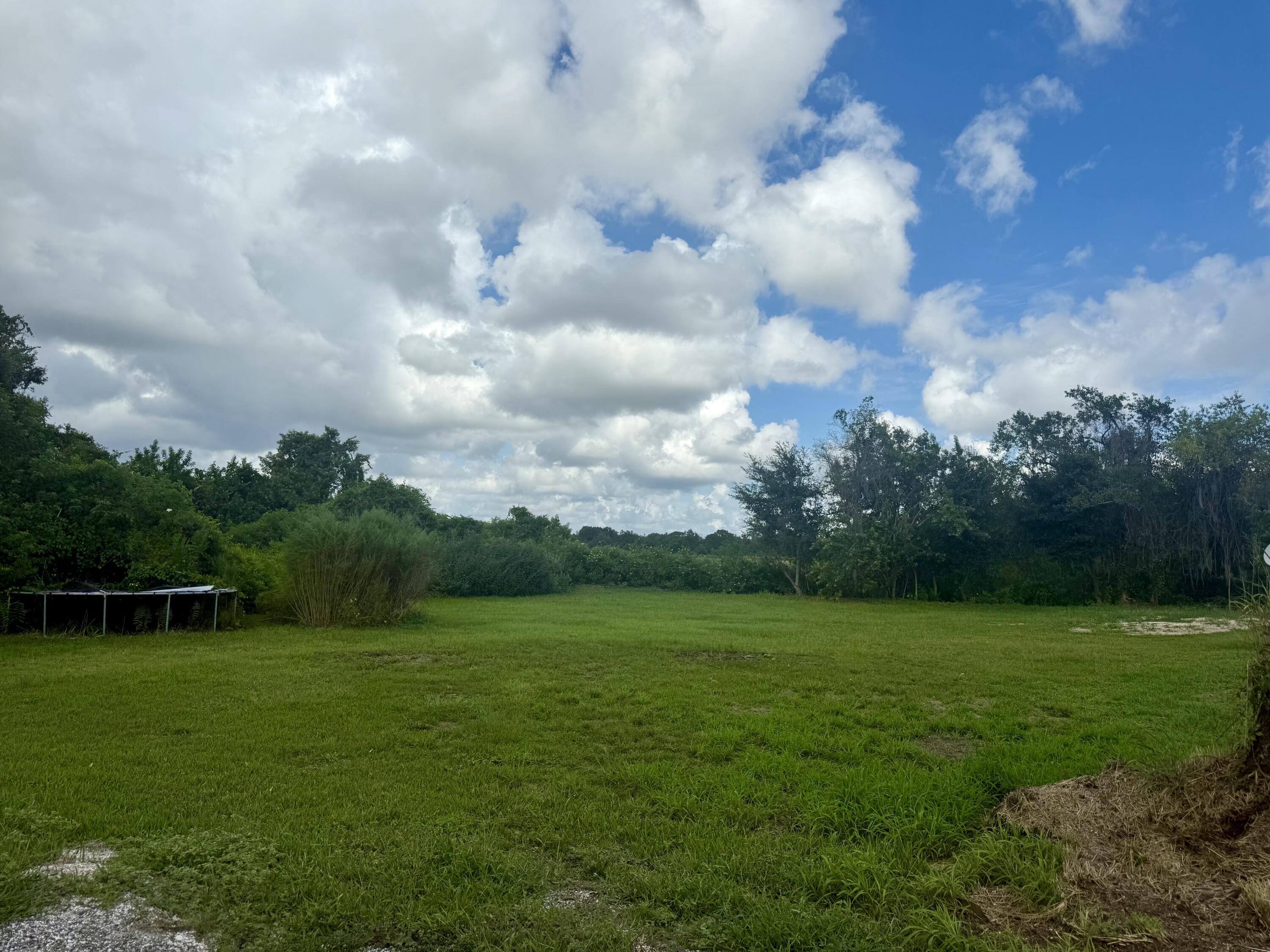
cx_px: 635
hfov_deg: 71.6
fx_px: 881
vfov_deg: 56.8
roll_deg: -1.8
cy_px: 476
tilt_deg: +5.2
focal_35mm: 24
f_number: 1.78
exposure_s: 1/8130
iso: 80
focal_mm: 6.76
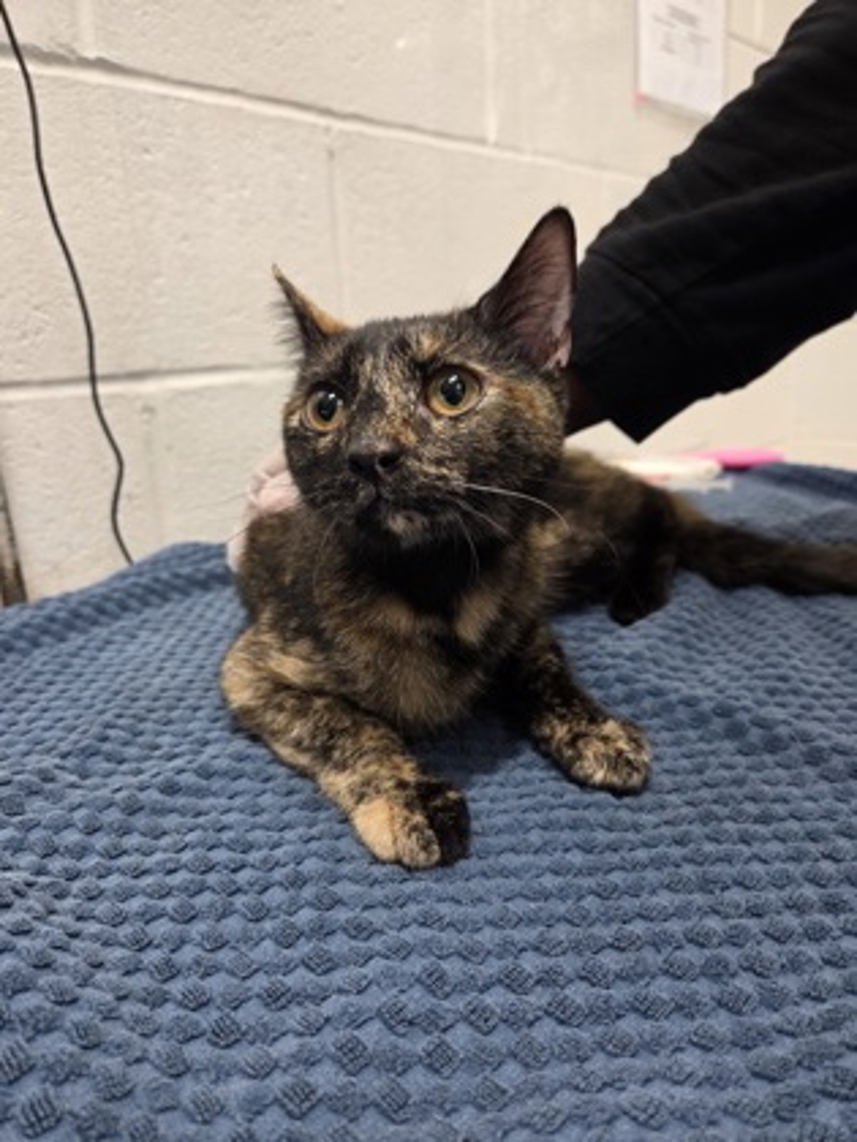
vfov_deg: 73.9
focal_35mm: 23
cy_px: 571
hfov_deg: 58.9
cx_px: 428
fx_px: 759
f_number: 1.8
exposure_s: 1/50
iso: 200
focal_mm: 5.4
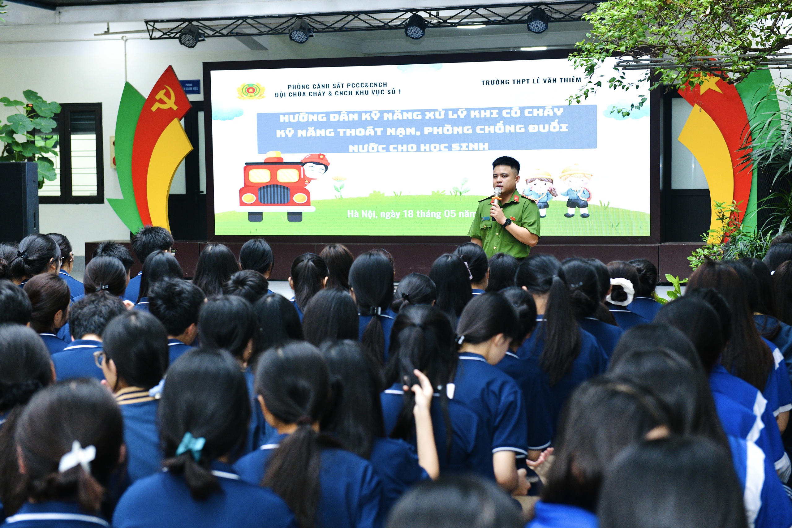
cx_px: 396
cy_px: 264
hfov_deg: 28.8
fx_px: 1540
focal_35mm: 70
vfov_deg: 19.5
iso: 1250
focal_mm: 70
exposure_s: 1/200
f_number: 5
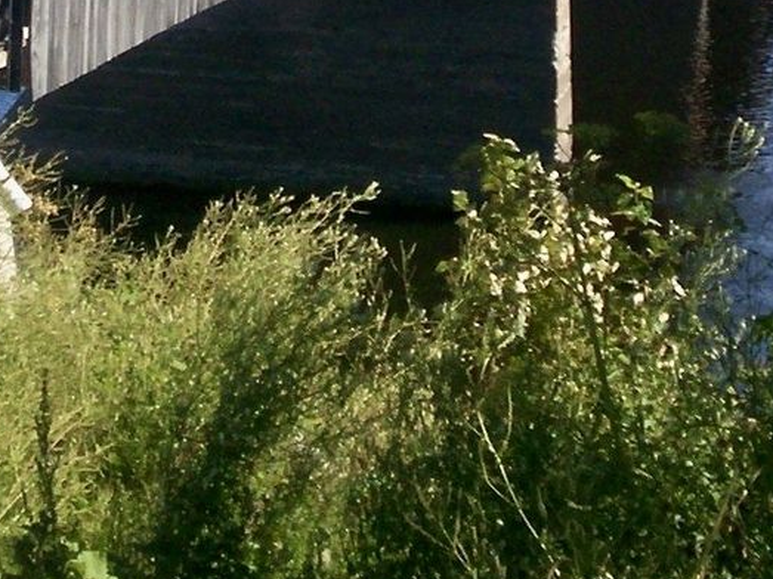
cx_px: 247
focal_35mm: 124
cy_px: -368
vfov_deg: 11.3
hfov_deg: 15.9
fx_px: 2768
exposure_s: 1/554
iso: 100
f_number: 4.5
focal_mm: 5.9
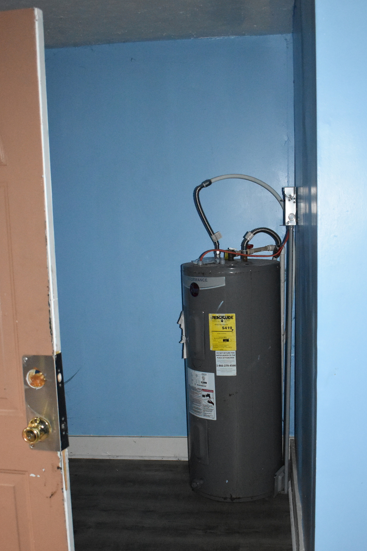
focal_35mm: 43
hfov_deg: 31.4
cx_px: 204
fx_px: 652
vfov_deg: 45.6
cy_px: 325
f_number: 3.8
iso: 5000
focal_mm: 23
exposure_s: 1/60
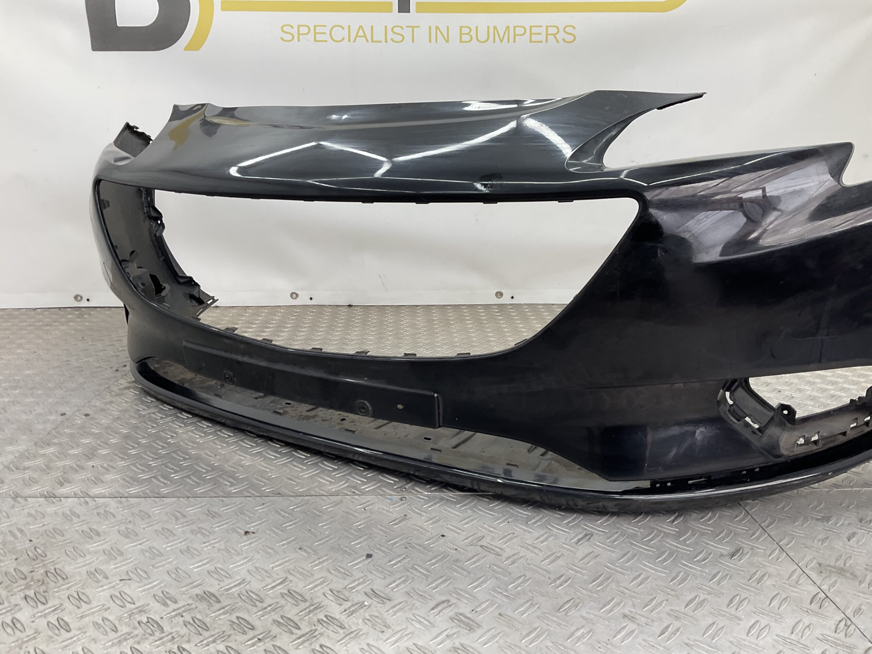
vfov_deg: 48.2
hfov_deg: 61.7
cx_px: 436
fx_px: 731
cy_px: 327
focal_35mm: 29
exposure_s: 1/120
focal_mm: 3
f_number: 1.8
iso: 32
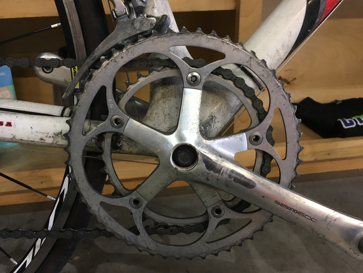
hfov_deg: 61.7
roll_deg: +1.0
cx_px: 182
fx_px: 304
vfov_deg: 48.2
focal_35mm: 29
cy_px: 136
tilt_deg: -23.5
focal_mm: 4.15
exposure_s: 1/30
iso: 64
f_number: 2.2
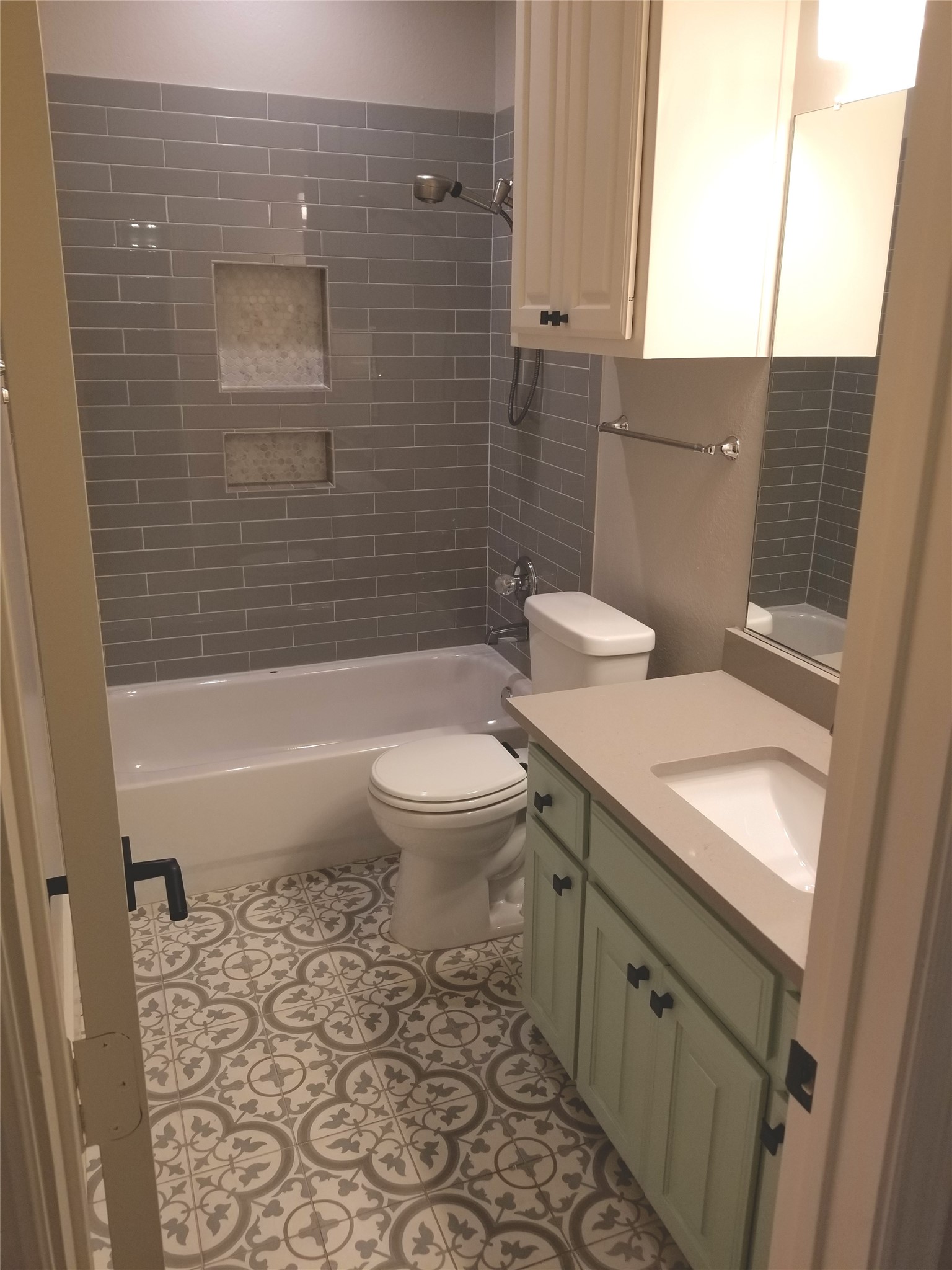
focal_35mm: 26
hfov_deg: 53.1
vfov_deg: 67.3
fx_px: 953
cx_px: 476
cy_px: 635
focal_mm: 4.25
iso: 64
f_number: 1.7
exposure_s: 1/60
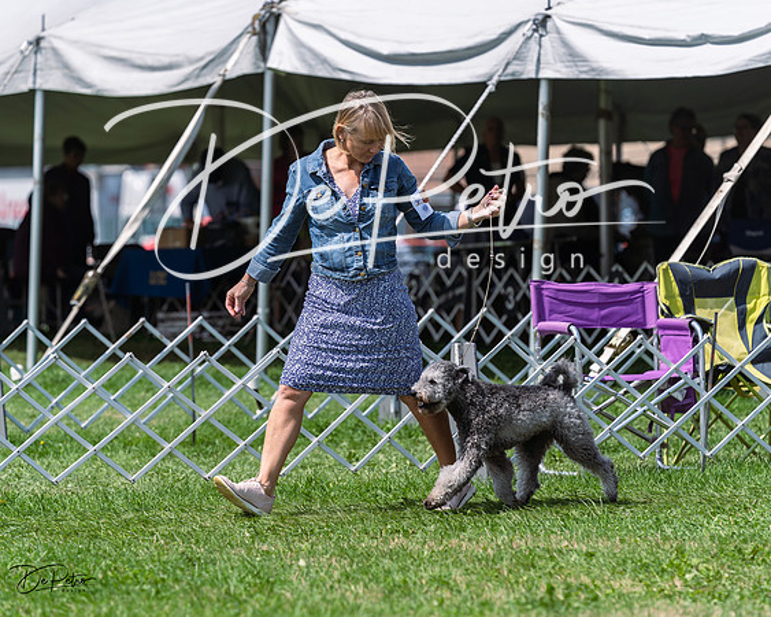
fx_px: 4855
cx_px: 386
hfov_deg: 9.1
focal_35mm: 213
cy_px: 308
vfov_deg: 7.3
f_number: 4.5
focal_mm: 189
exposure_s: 1/1000
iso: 100
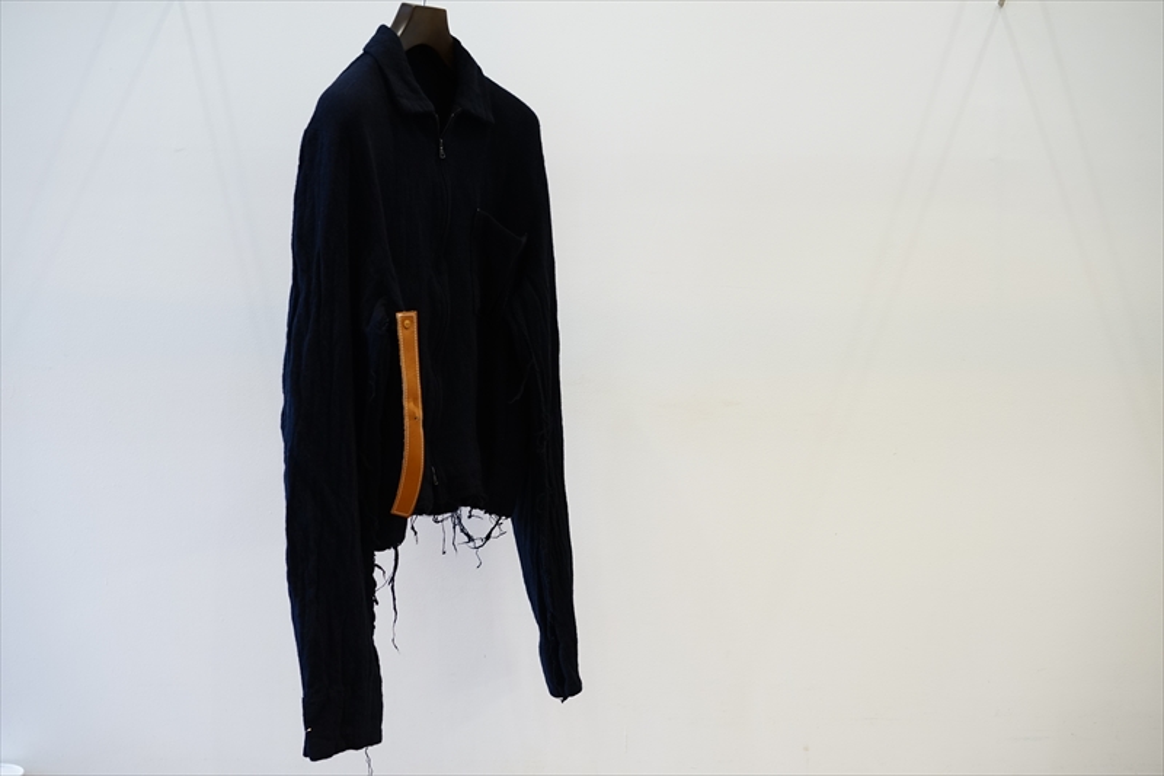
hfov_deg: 36.3
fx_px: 1778
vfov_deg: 24.6
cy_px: 388
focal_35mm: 55
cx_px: 582
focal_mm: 55
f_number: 4
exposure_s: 1/60
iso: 640
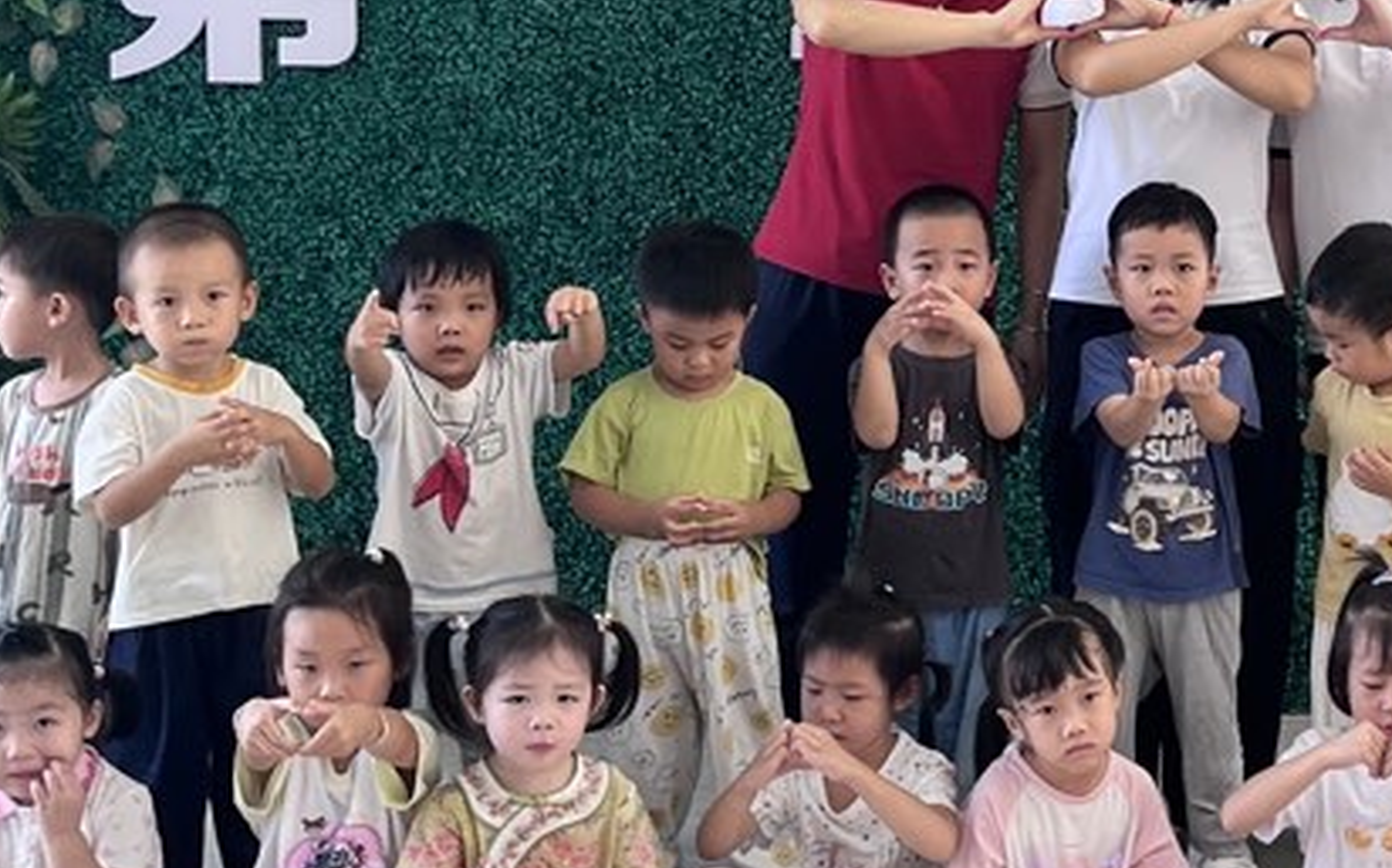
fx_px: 2995
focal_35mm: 79
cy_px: 191
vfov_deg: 16.4
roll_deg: -0.6
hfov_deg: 25.6
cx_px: 1159
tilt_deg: -4.9
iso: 50
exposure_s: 1/186
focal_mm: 5.1
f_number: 1.6
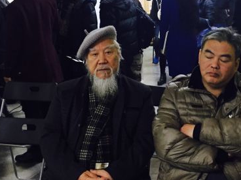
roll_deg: +2.6
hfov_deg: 30.4
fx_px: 439
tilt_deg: -5.2
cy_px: 16
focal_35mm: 63
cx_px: 169
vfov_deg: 22.7
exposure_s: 1/30
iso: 200
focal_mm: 4.15
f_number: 2.2
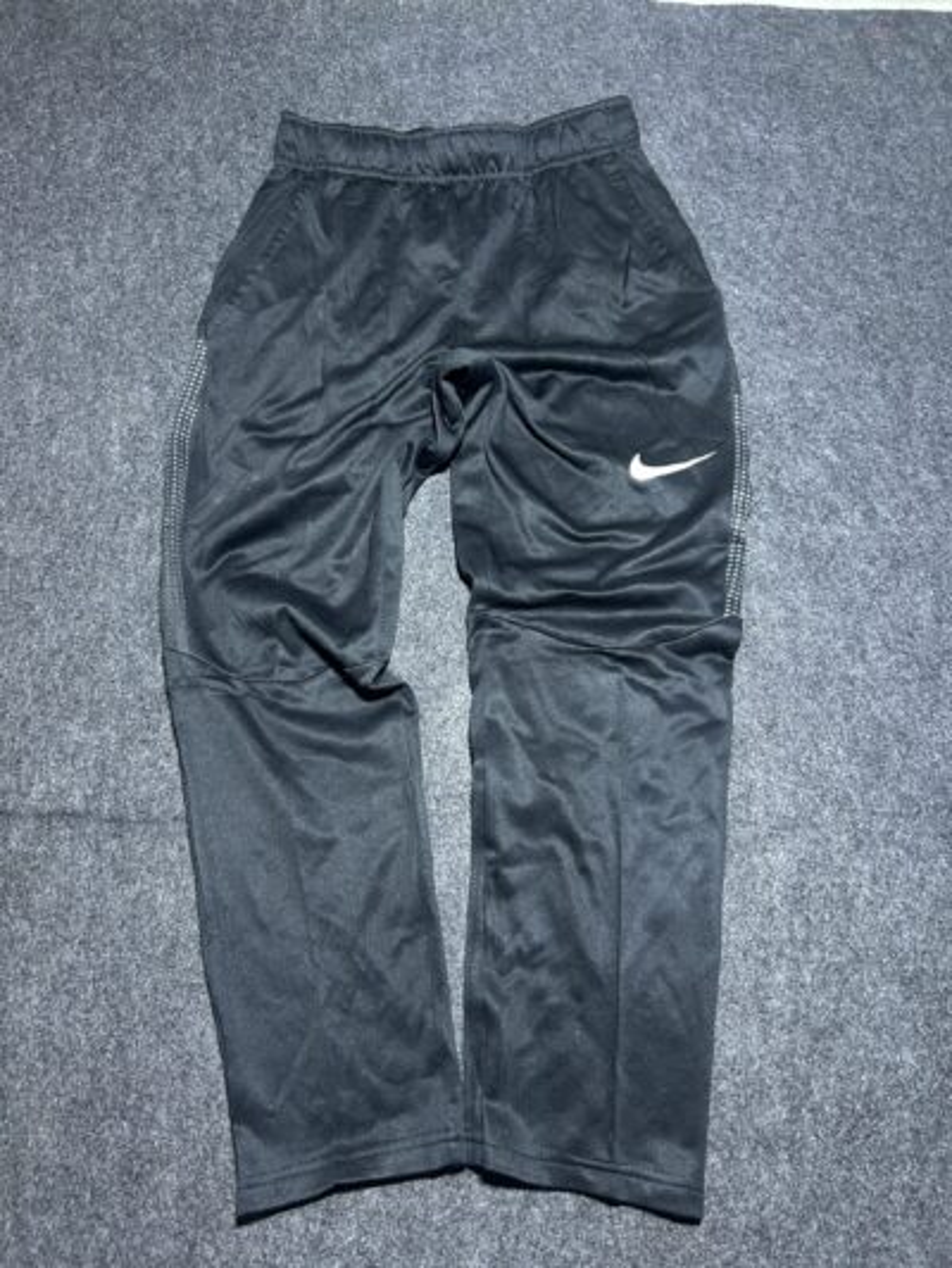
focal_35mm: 26
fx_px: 953
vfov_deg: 67.3
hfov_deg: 53.1
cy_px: 634
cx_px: 476
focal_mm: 5.7
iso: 200
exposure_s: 1/50
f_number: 1.5
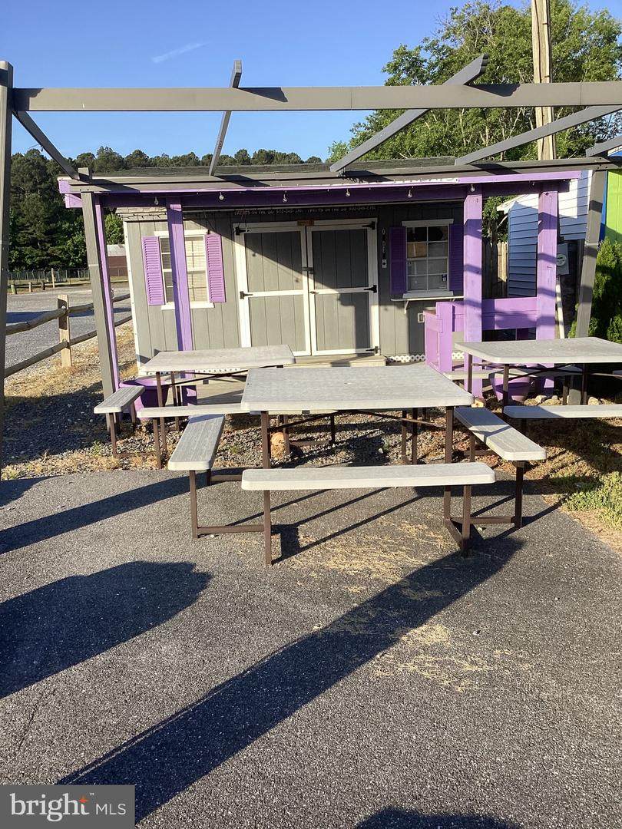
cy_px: 414
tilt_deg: -10.9
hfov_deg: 45.4
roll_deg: +2.5
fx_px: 743
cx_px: 311
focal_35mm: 31
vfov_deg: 58.4
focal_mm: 3.3
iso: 25
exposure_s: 1/783
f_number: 2.4
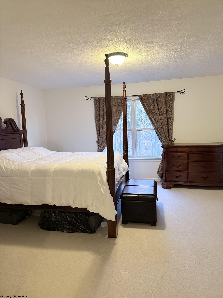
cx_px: 112
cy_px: 149
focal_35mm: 24
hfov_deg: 56.8
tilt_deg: -5.1
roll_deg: +2.5
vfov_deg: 71.6
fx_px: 206
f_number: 1.78
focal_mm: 6.76
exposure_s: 1/60
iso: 500
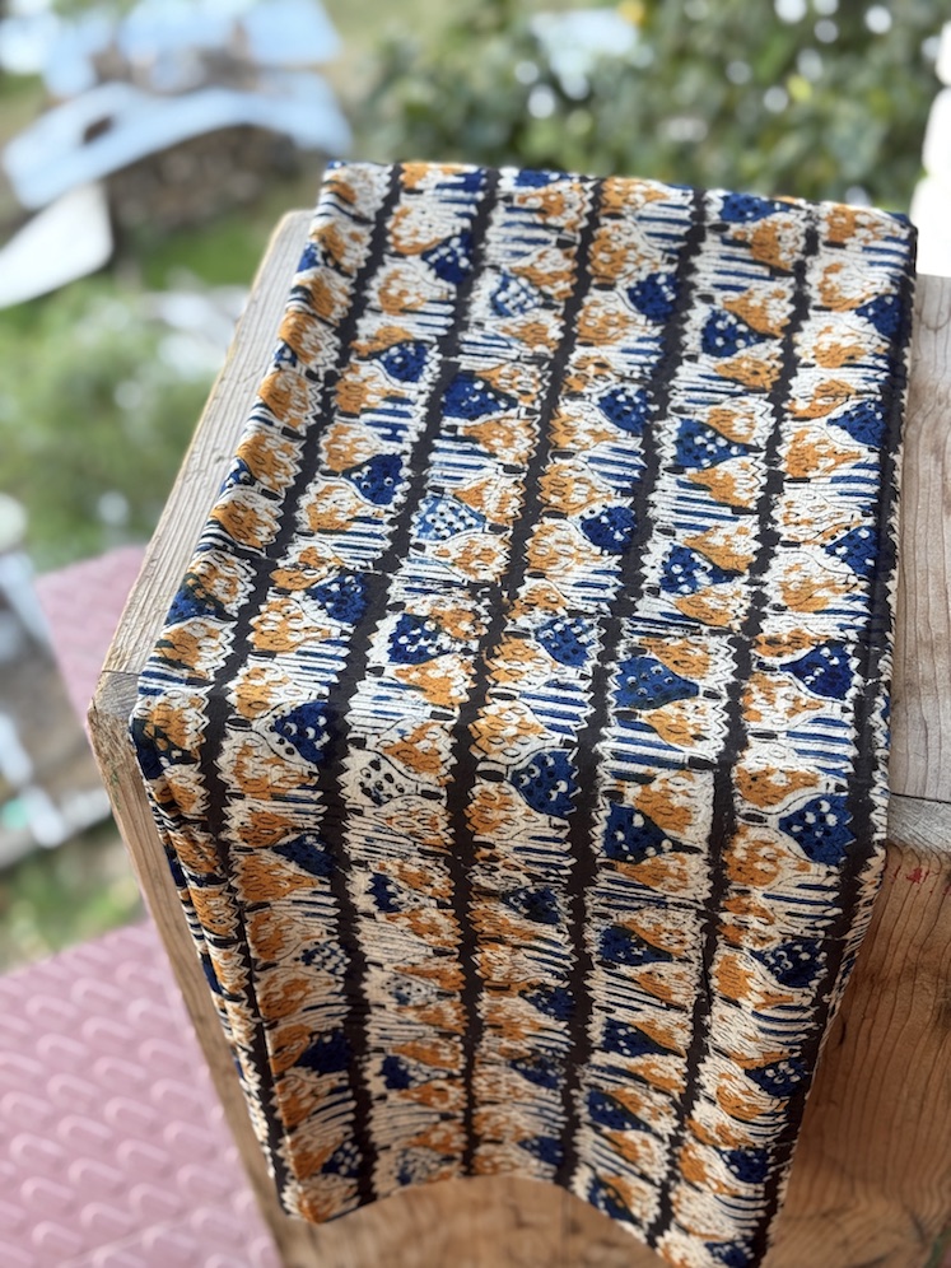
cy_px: 634
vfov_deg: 39.7
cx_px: 476
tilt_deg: -50.7
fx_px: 1758
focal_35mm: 48
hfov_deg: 30.3
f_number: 1.78
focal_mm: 6.76
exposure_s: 1/184
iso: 50
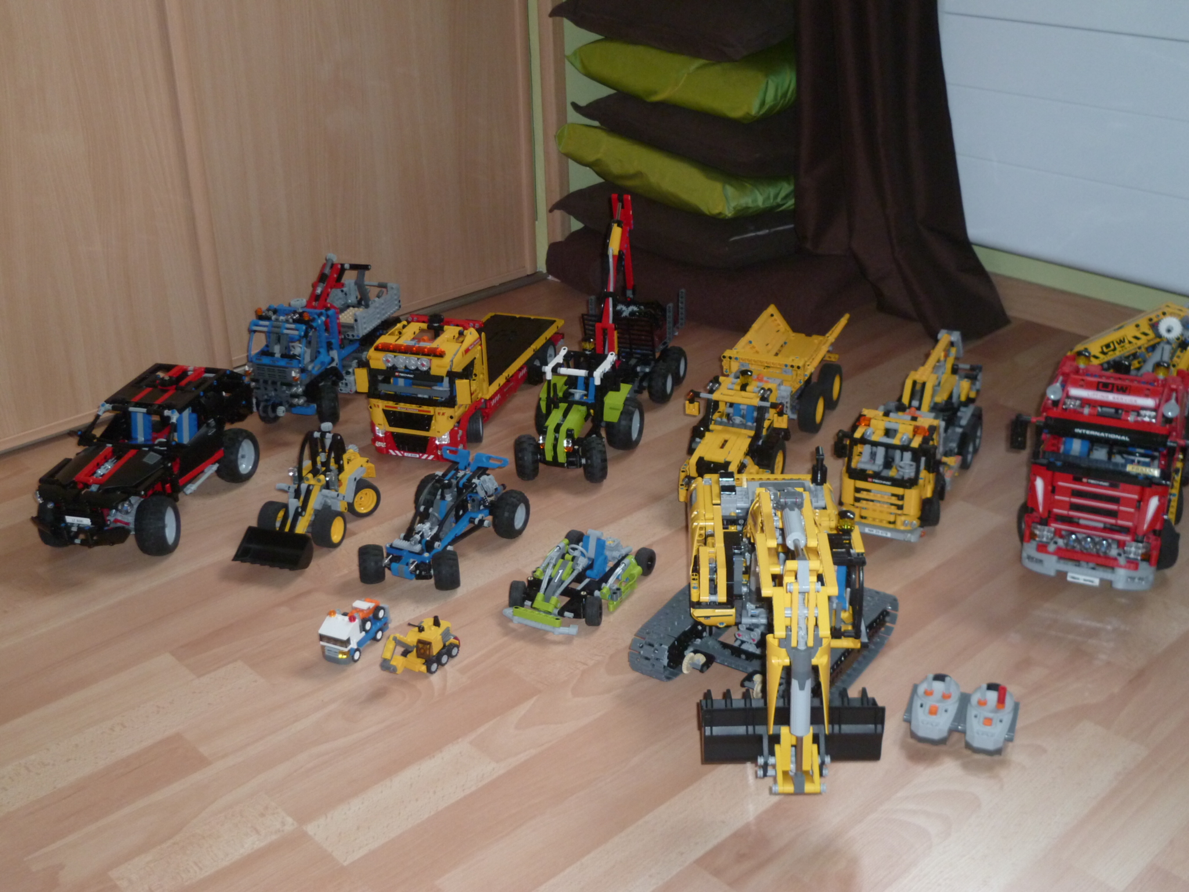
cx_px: 594
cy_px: 446
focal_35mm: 39
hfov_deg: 47.9
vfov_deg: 36.8
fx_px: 1340
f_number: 3.2
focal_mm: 7
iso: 250
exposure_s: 1/30
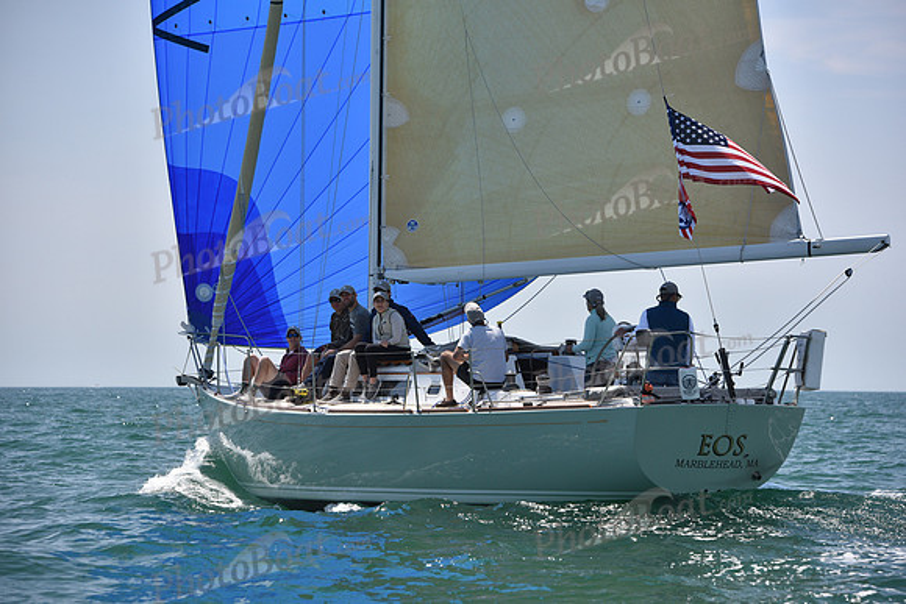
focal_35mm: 150
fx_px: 3776
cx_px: 453
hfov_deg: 13.7
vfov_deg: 9.2
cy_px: 302
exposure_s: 1/800
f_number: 6.3
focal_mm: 150
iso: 400
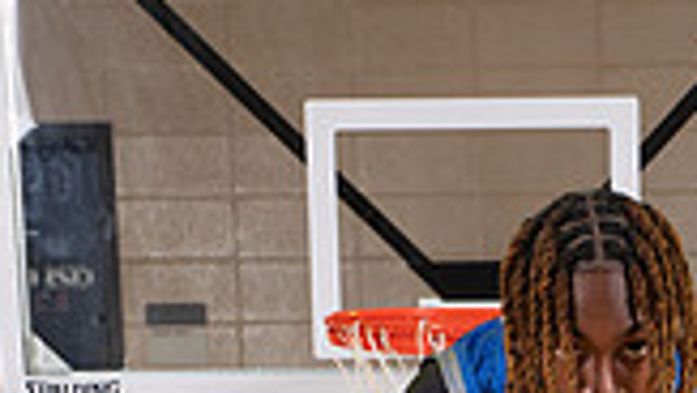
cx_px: 577
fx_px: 2460
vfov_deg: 8.5
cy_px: 893
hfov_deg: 16.0
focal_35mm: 133
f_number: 7.1
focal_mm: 46
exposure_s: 1/320
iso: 320
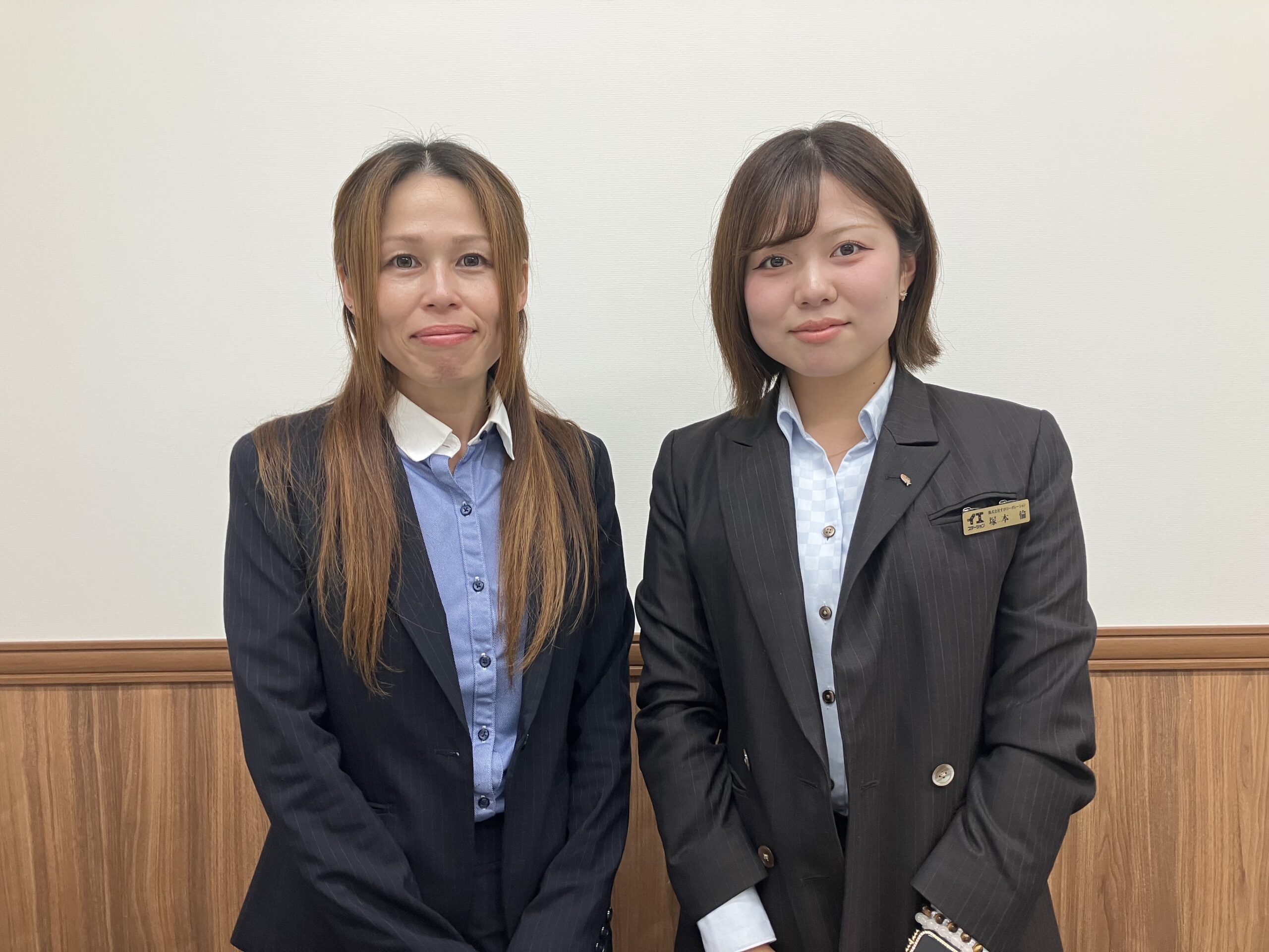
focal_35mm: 28
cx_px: 634
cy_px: 476
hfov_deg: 63.4
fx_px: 1026
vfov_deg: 49.7
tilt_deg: -4.5
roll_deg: +0.8
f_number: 1.8
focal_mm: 3.99
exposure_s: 1/60
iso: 50
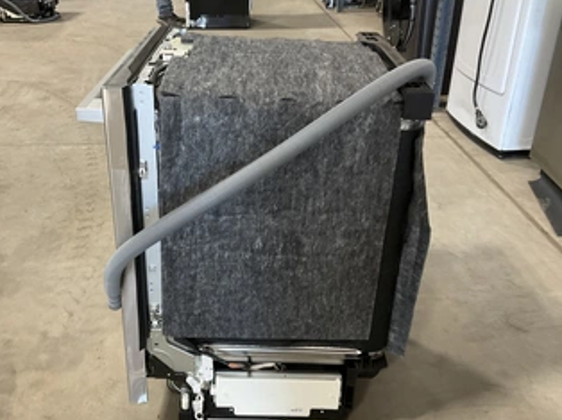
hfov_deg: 50.1
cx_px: 247
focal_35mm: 37
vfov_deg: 38.6
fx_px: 600
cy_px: 216
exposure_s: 1/60
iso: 125
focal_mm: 3
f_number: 1.8
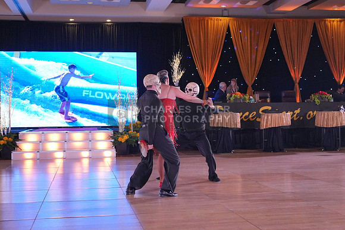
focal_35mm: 52
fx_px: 498
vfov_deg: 26.0
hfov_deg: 38.2
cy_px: 115
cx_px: 172
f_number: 4
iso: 2000
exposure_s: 1/400
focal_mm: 35
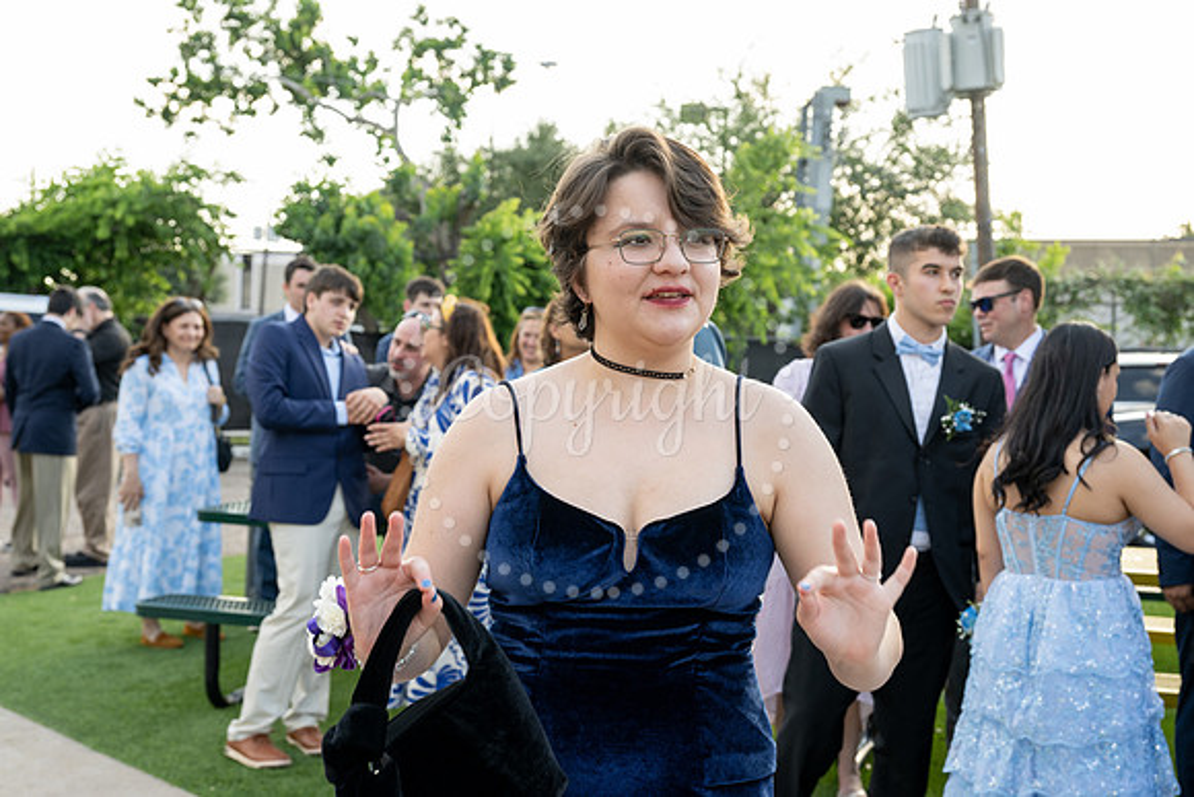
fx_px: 1526
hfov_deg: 42.7
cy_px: 398
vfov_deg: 29.3
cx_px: 597
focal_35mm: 46
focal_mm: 46
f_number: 5.6
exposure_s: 1/200
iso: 320
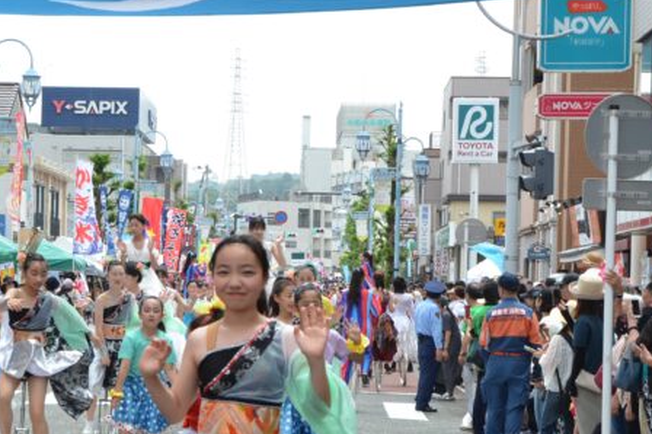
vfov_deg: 10.0
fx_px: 2479
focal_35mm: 137
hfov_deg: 14.9
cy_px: 275
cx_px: 90
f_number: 8
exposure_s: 1/250
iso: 160
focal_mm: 40
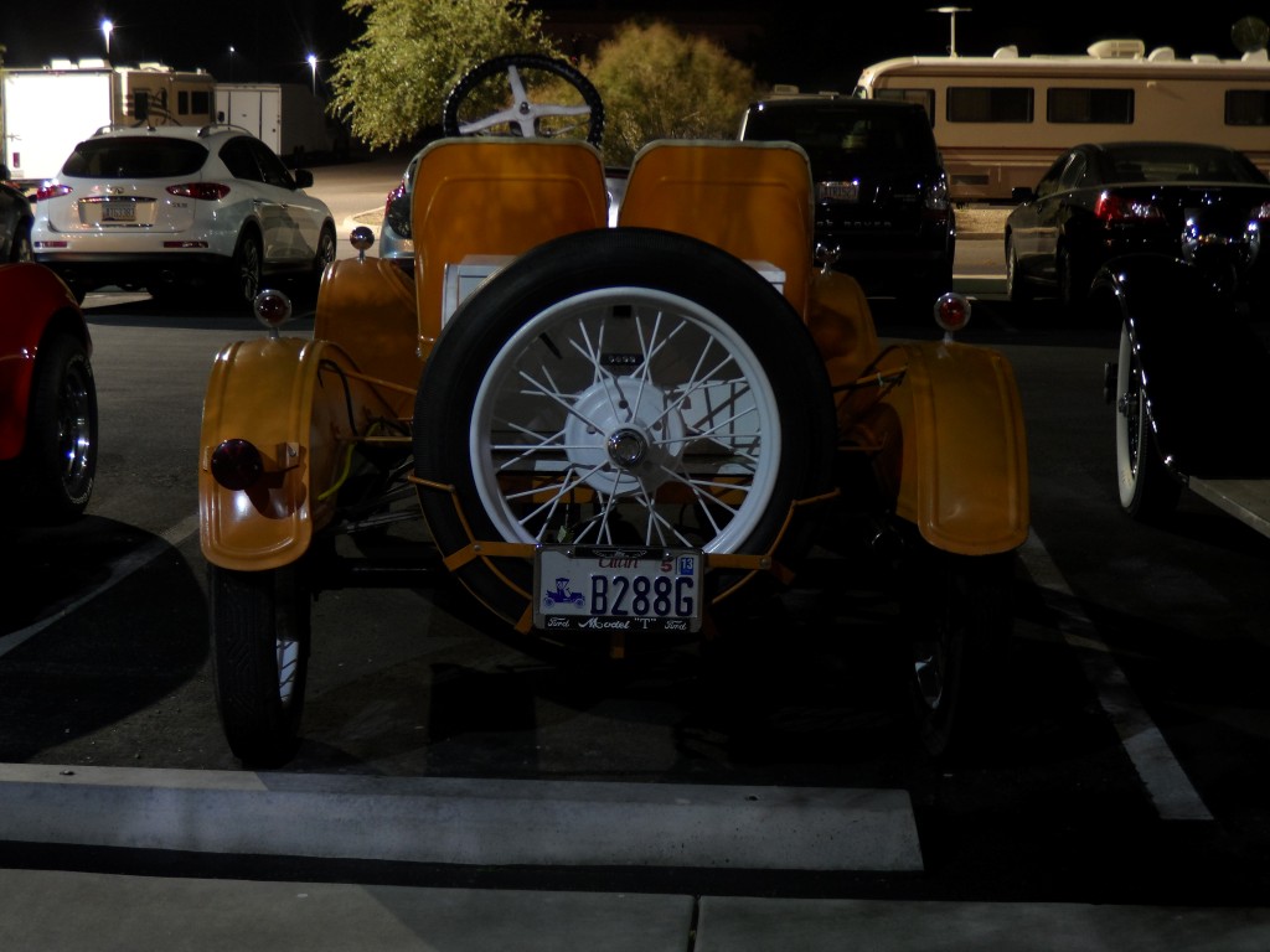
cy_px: 476
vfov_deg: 23.7
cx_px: 635
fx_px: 2275
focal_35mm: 62
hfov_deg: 31.2
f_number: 4.2
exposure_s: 8
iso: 80
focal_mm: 10.2
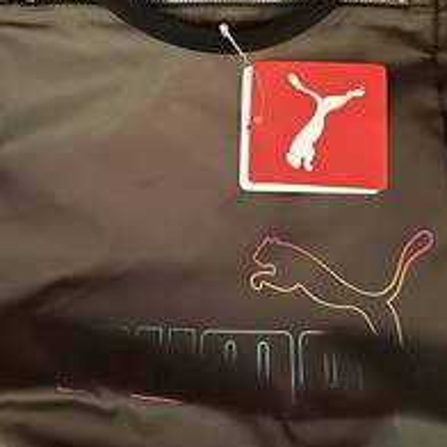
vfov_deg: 29.7
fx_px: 789
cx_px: 209
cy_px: 11
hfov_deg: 31.6
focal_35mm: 54
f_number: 1.78
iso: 1250
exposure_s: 1/9
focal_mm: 6.86
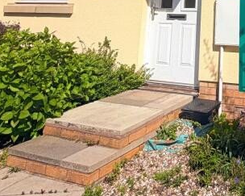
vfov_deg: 26.6
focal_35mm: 46
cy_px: -72
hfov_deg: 35.0
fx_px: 333
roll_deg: -0.4
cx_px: 266
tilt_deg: +13.0
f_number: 2.2
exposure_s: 1/1464
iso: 20
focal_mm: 2.22
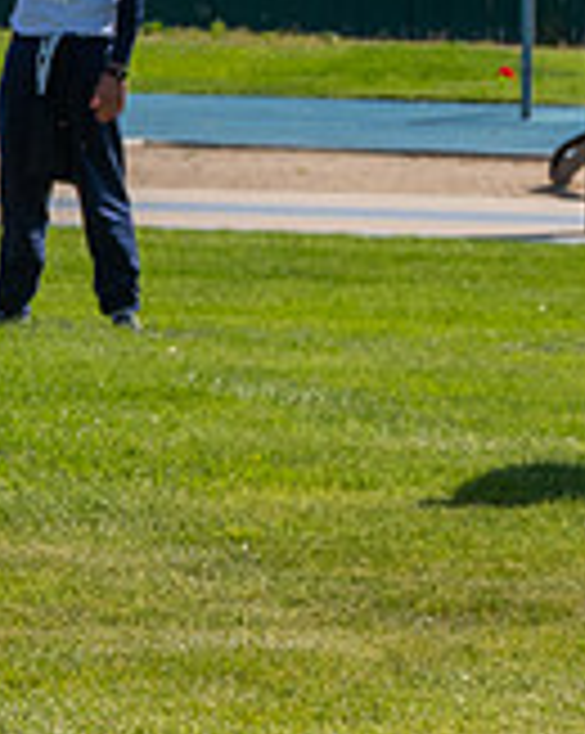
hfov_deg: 5.0
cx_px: 1242
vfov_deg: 6.4
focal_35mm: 304
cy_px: 570
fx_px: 6592
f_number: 4
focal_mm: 33.33
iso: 400
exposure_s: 1/1600
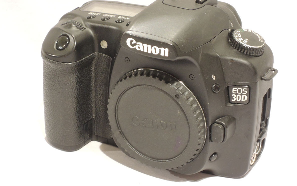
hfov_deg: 19.5
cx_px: 150
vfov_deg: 12.2
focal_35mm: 107
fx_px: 866
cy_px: 83
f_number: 5.5
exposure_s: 1/30
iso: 720
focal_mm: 17.9
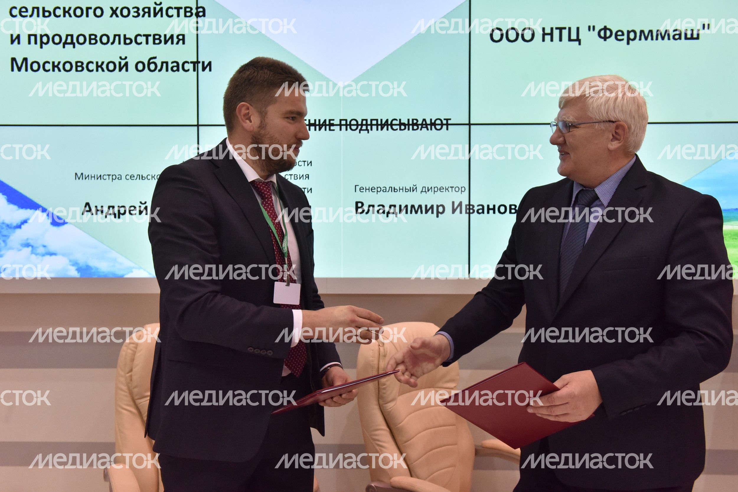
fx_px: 738
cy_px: 246
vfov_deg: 36.9
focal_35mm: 36
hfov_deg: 53.1
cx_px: 369
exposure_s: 1/500
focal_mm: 36
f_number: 6.3
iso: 3200
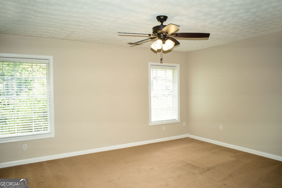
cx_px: 141
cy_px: 94
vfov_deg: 47.9
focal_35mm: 27
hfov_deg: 67.4
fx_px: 211
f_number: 3.5
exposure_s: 1/200
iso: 280
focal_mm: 18
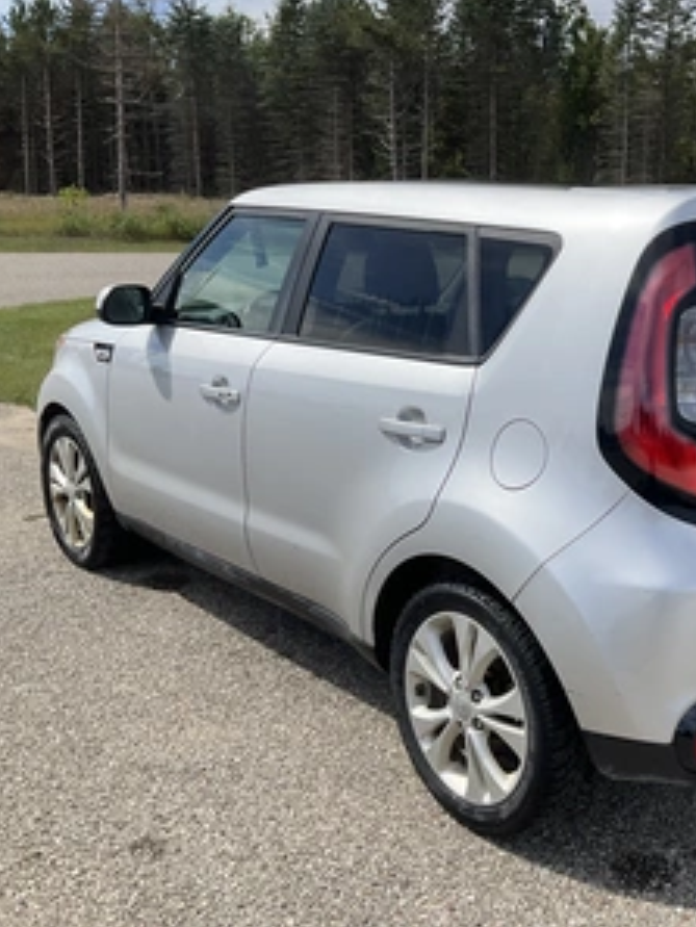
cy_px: 465
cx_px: 540
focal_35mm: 39
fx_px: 1045
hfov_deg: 35.8
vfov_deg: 47.8
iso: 25
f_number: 1.8
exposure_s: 1/2058
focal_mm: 3
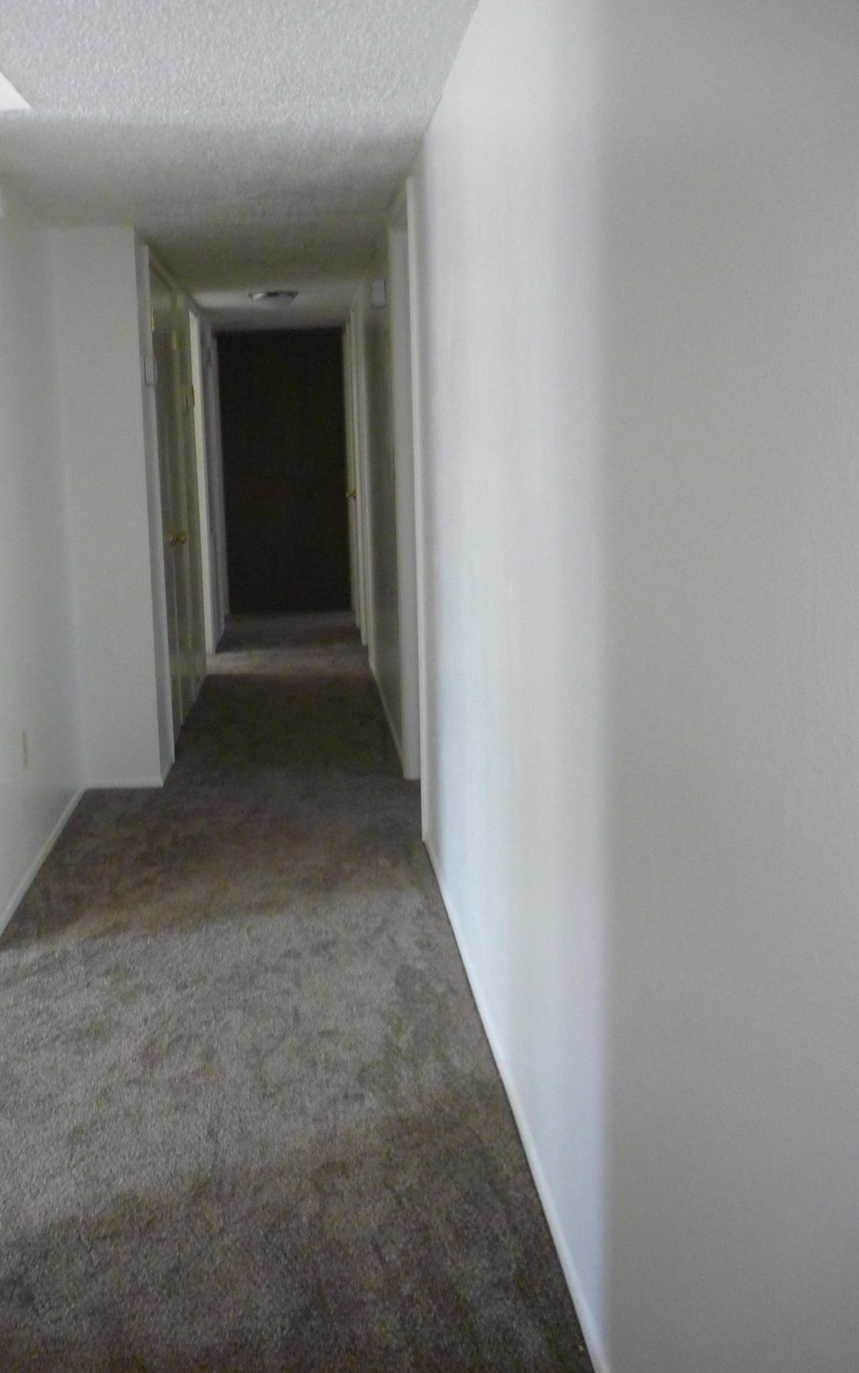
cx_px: 339
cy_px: 681
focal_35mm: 36
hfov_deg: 35.2
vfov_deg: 54.0
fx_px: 1348
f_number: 2.8
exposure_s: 1/30
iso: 400
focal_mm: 5.5
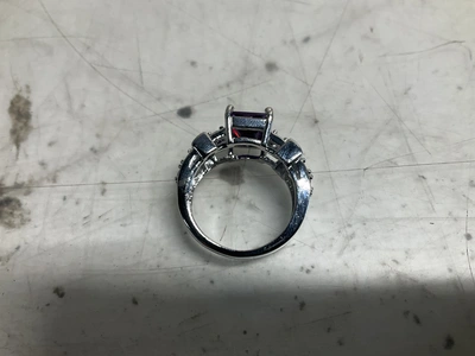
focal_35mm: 29
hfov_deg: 61.7
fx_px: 398
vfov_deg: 48.2
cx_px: 238
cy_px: 178
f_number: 1.8
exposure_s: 1/120
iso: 50
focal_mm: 3
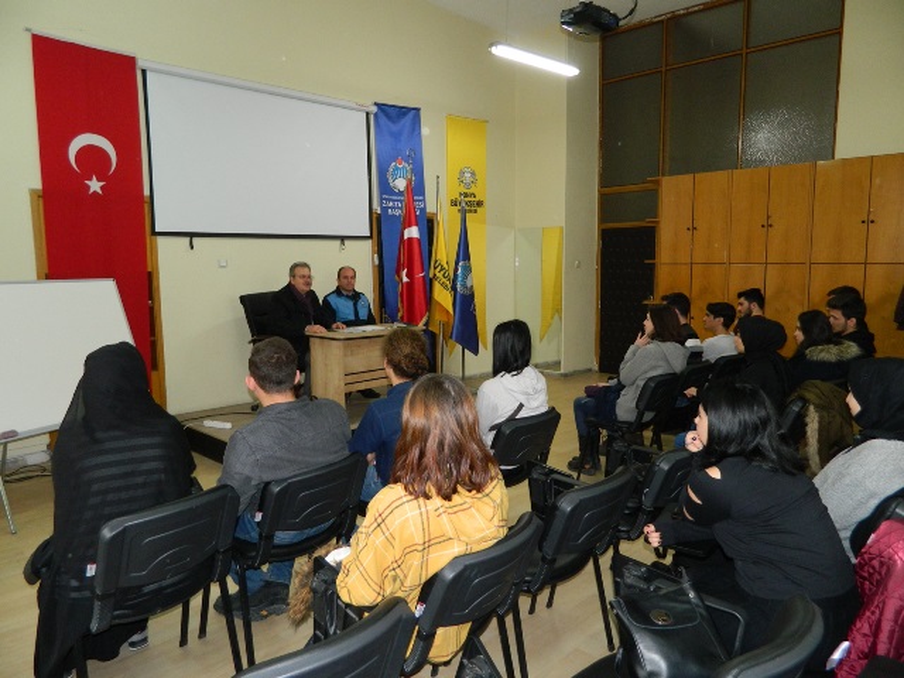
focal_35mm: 25
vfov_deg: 54.9
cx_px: 452
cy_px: 339
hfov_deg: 69.4
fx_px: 653
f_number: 3.1
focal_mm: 4.5
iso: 200
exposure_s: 1/30
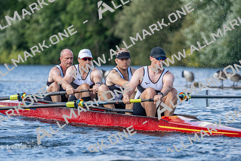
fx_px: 2424
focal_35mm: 362
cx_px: 120
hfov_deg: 5.7
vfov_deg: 3.8
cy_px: 80
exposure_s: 1/1600
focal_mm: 362
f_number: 6.3
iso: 500
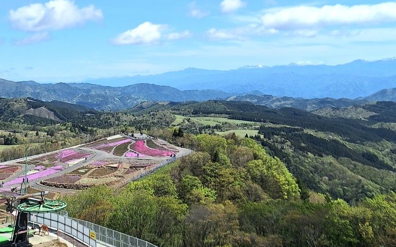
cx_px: 201
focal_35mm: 25
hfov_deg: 72.5
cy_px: 116
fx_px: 270
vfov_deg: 49.3
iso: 40
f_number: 1.8
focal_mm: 5.54
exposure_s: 1/5000
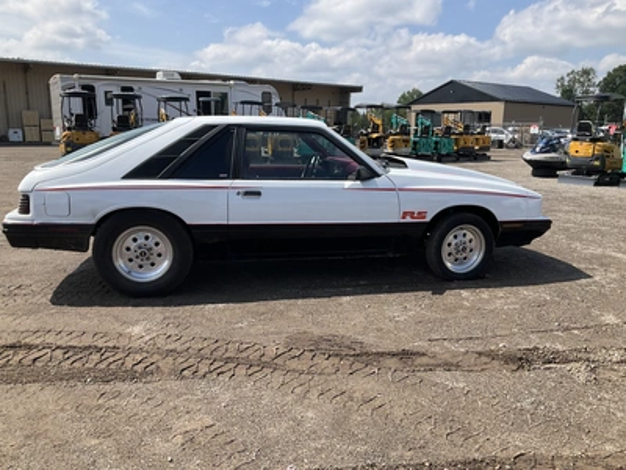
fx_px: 524
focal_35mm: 29
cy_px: 235
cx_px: 313
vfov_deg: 48.2
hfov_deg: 61.7
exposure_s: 1/1848
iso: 25
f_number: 1.8
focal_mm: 3
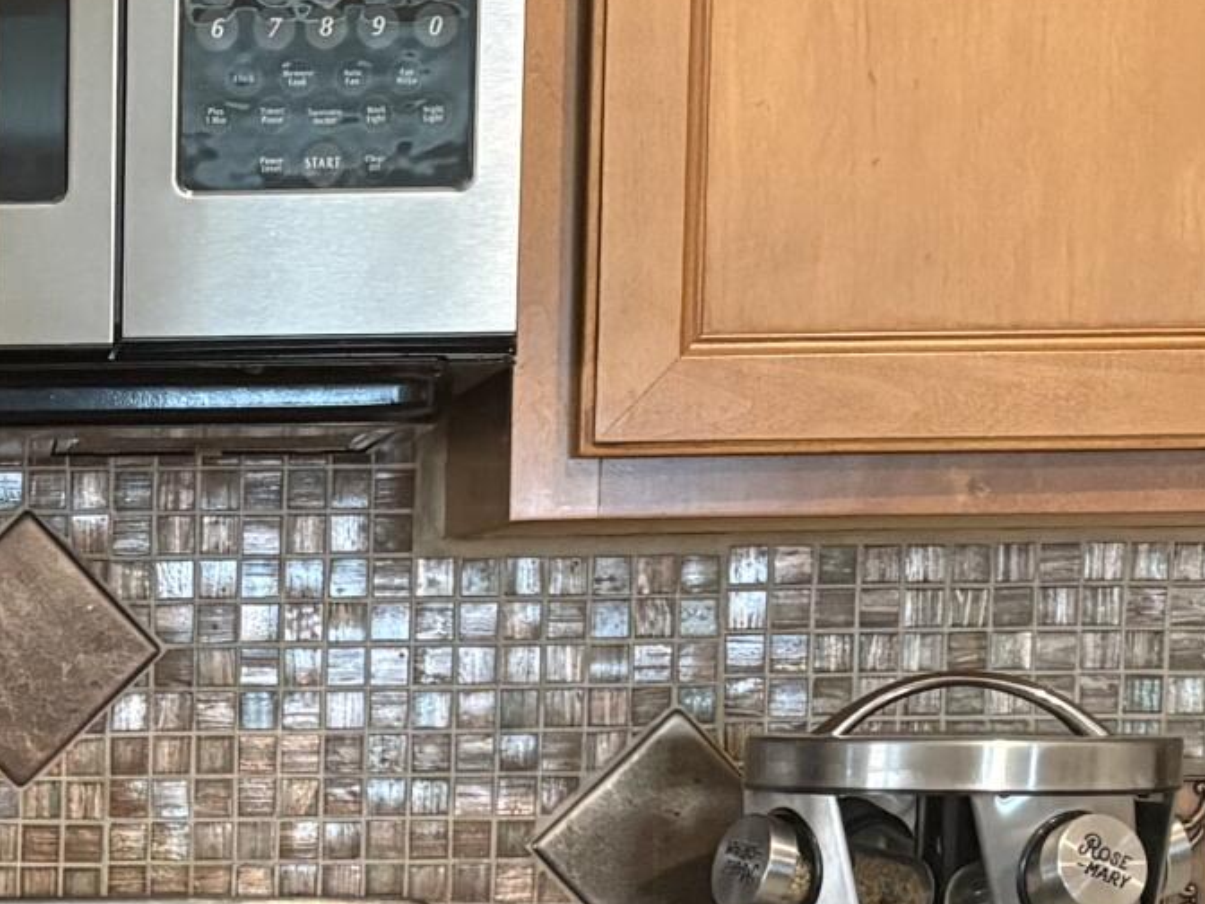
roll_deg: +1.0
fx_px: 4038
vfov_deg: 12.2
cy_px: 1361
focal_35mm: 116
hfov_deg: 16.3
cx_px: -244
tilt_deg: -10.1
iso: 500
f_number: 1.6
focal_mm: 5.96
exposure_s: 1/40
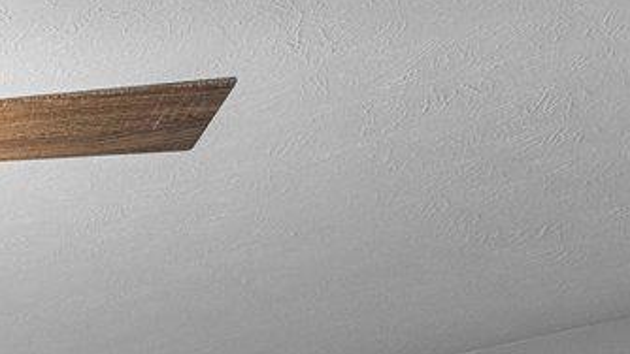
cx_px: -817
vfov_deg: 10.8
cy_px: 933
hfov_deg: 15.4
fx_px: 1504
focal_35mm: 90
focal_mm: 14
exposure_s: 1/15
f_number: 7.1
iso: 1000
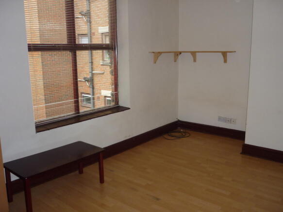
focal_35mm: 33
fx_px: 270
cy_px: 106
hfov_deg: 55.4
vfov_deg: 42.9
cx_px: 142
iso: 160
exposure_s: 1/30
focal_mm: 5.5
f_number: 2.8
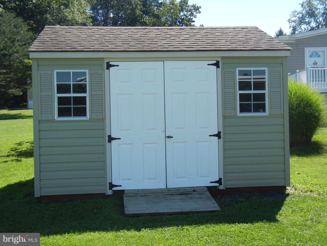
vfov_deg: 32.2
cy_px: 123
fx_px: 425
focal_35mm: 45
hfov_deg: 42.1
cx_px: 164
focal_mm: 8.1
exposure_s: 1/663
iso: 160
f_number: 3.8
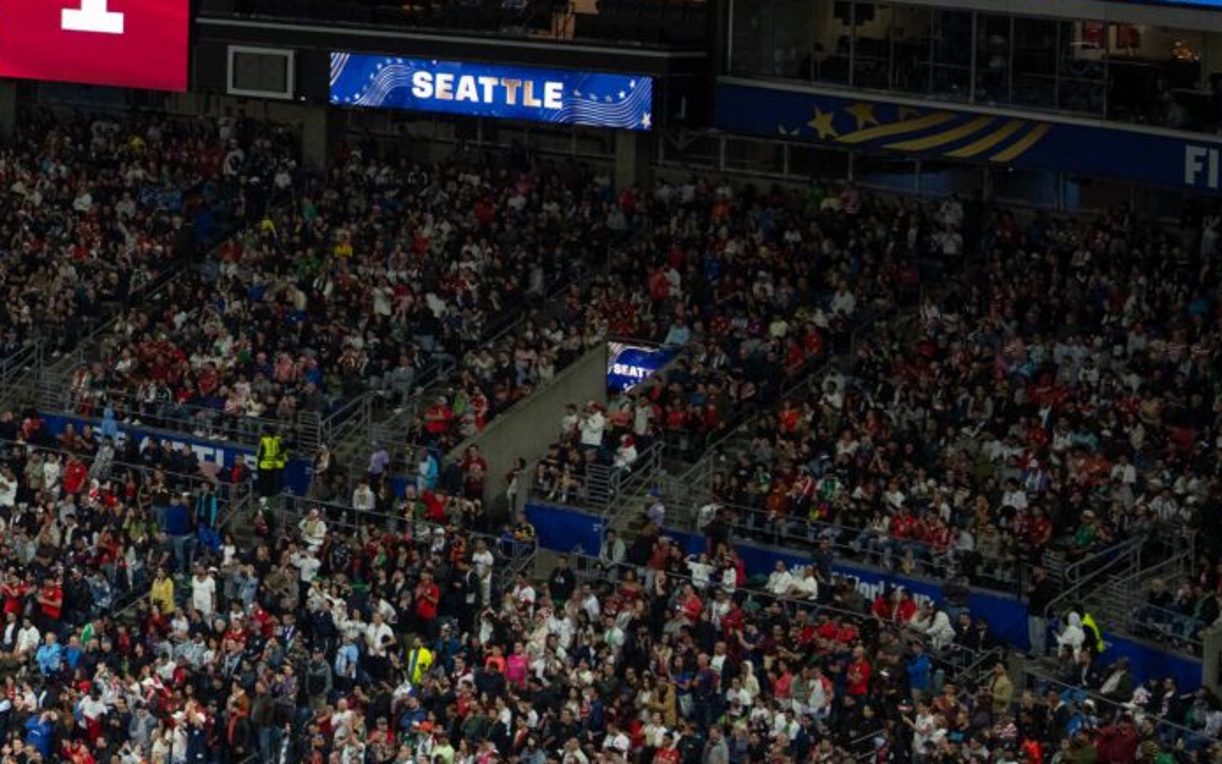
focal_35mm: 124
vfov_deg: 10.3
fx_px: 4130
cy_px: -254
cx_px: -548
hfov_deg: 15.6
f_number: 2.8
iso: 1000
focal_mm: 33
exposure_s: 1/320
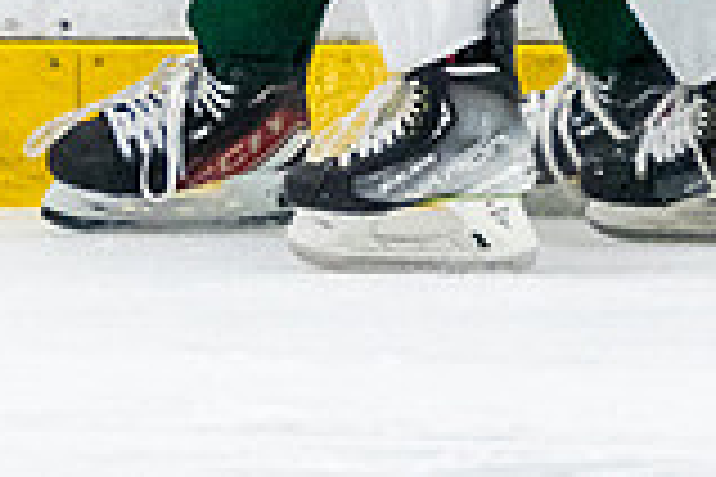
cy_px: -324
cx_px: 564
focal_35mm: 1212
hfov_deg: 1.7
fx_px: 24103
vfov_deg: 1.1
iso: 4000
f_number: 2.8
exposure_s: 1/800
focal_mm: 150
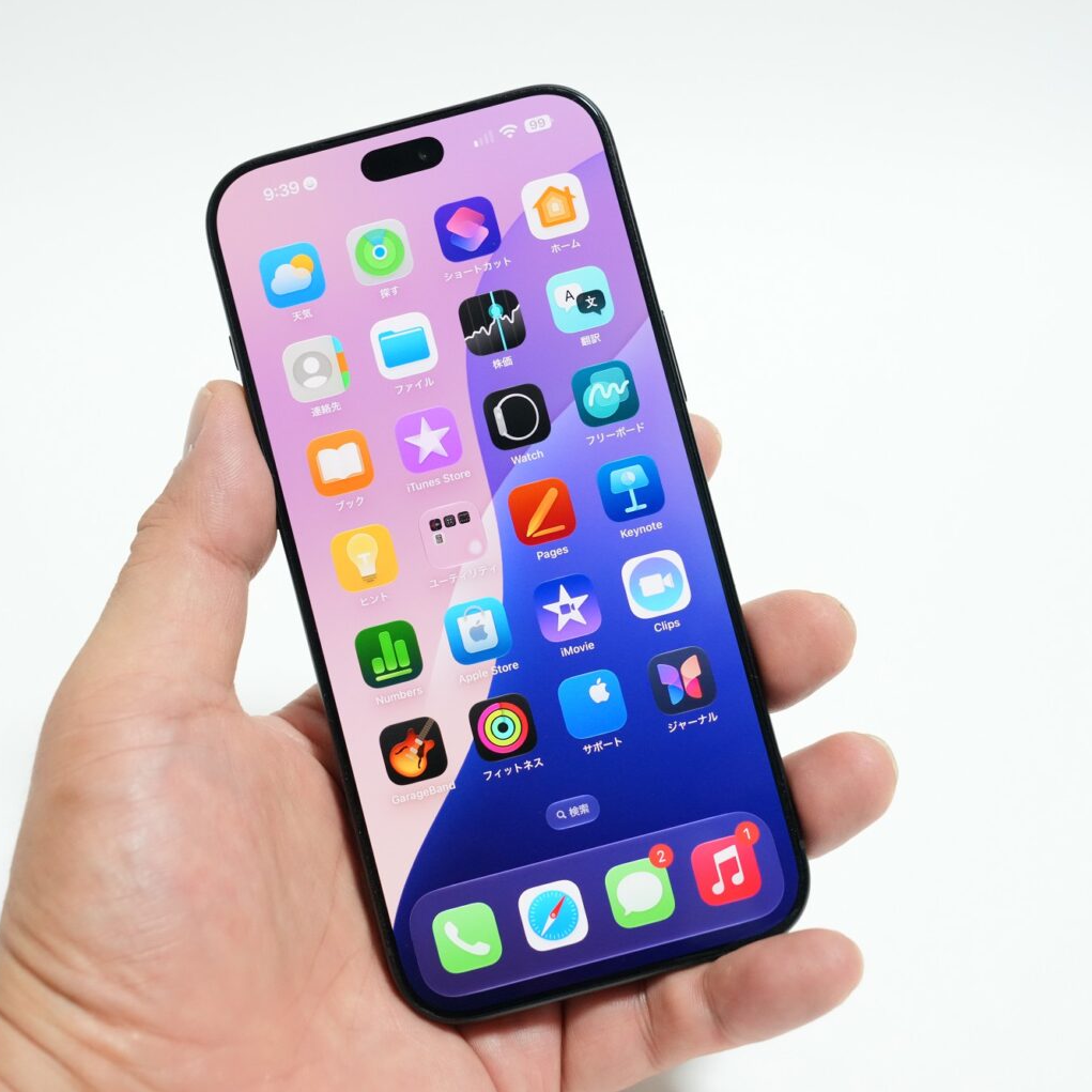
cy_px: 545
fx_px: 1963
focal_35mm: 55
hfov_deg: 31.1
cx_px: 498
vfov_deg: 31.1
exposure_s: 1/25
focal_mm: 43
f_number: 8
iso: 3200
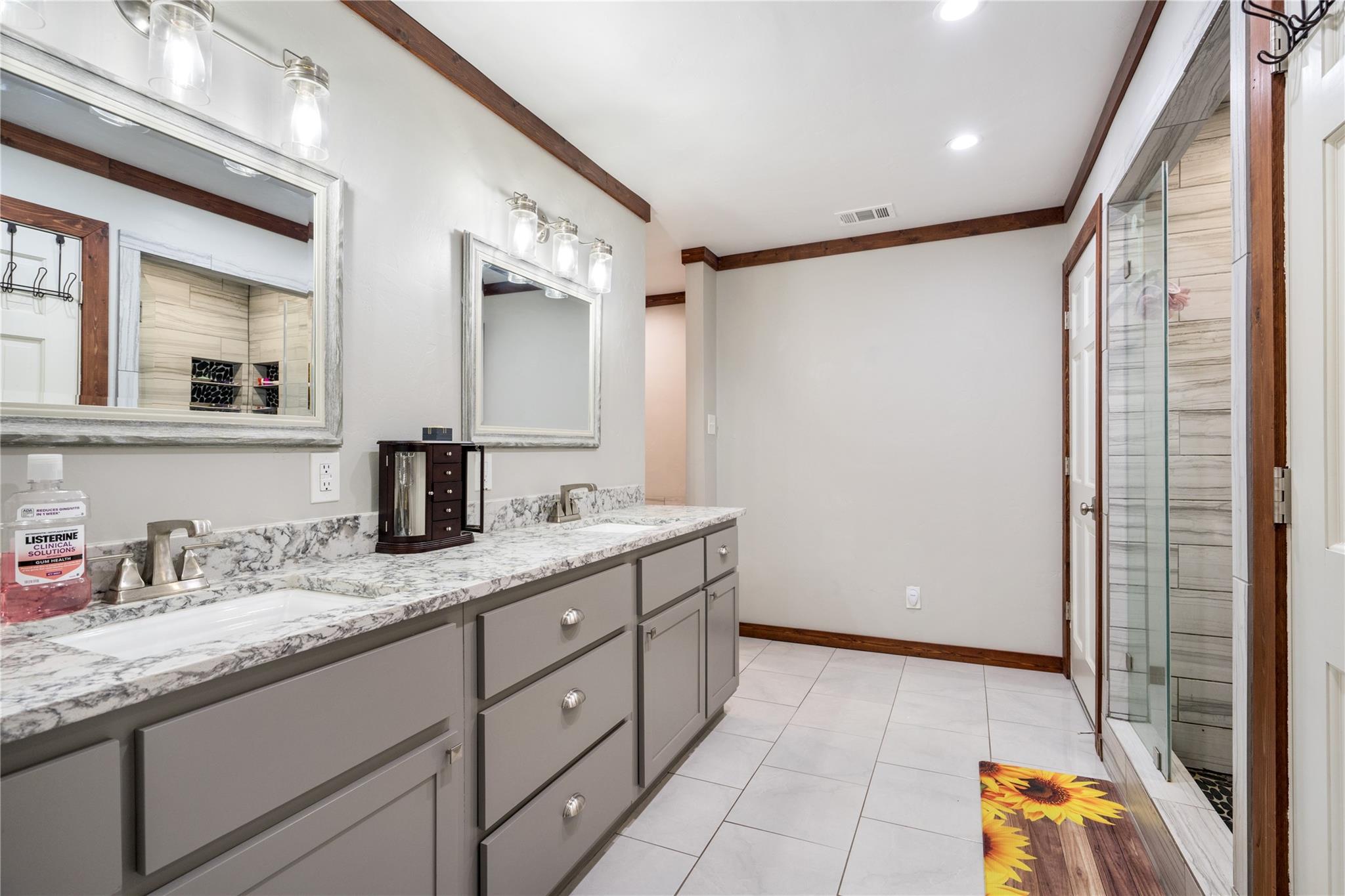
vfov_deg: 73.7
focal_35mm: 16
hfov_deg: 96.7
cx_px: 672
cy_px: 448
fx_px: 598
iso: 320
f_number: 7.1
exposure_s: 1/4
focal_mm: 16
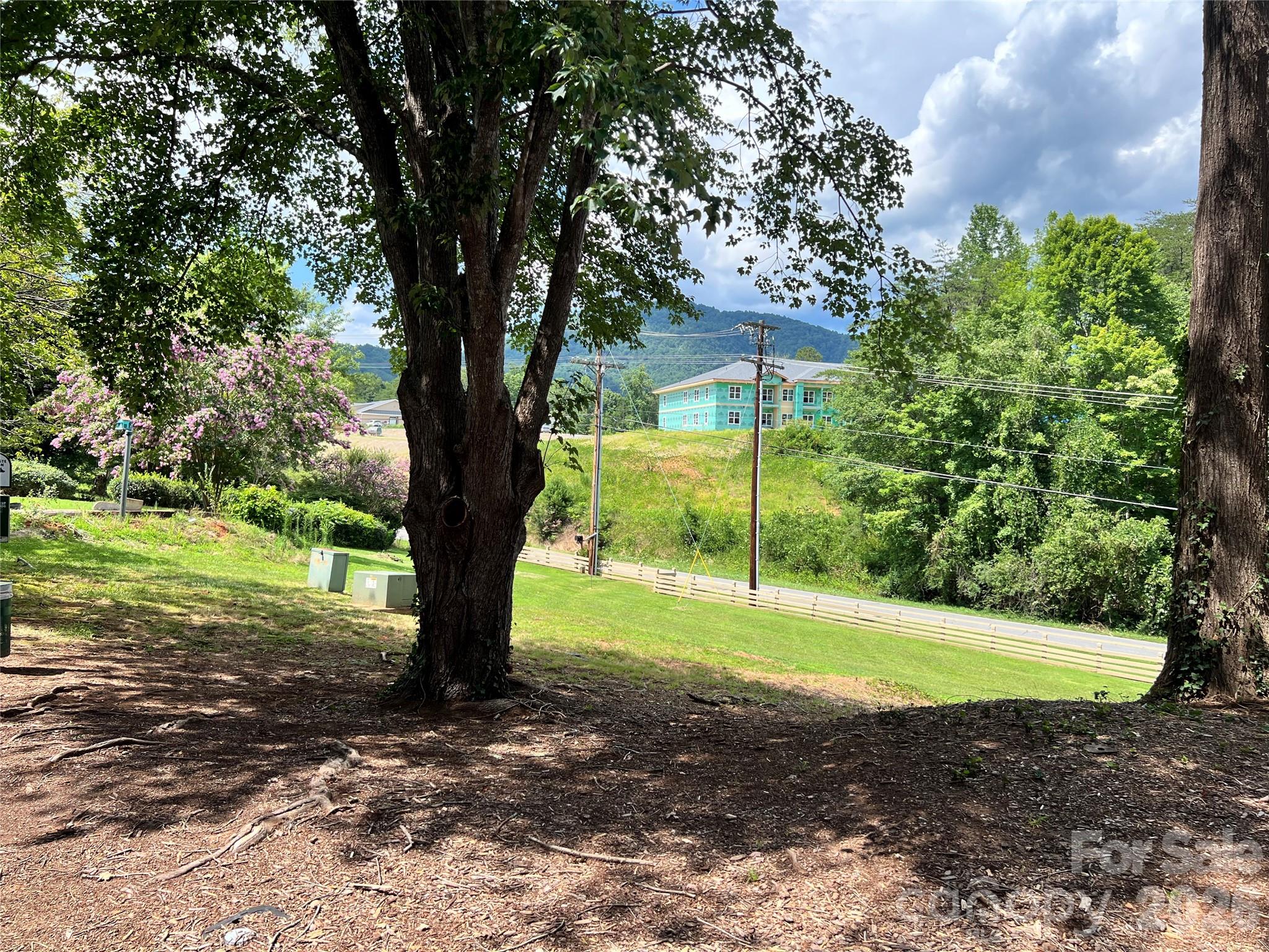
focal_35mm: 26
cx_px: 634
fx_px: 953
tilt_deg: -0.8
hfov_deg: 67.3
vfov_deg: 53.1
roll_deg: -0.5
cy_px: 476
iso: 50
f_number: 1.5
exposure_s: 1/1751
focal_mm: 5.7
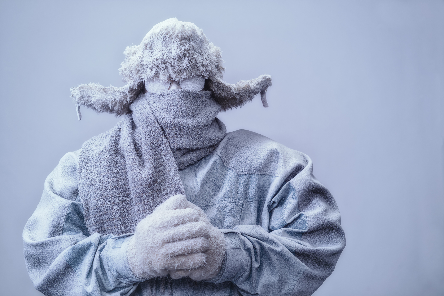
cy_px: 148
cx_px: 222
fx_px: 691
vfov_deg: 24.2
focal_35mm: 56
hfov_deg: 35.6
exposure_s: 1/160
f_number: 6.3
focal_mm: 56
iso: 100
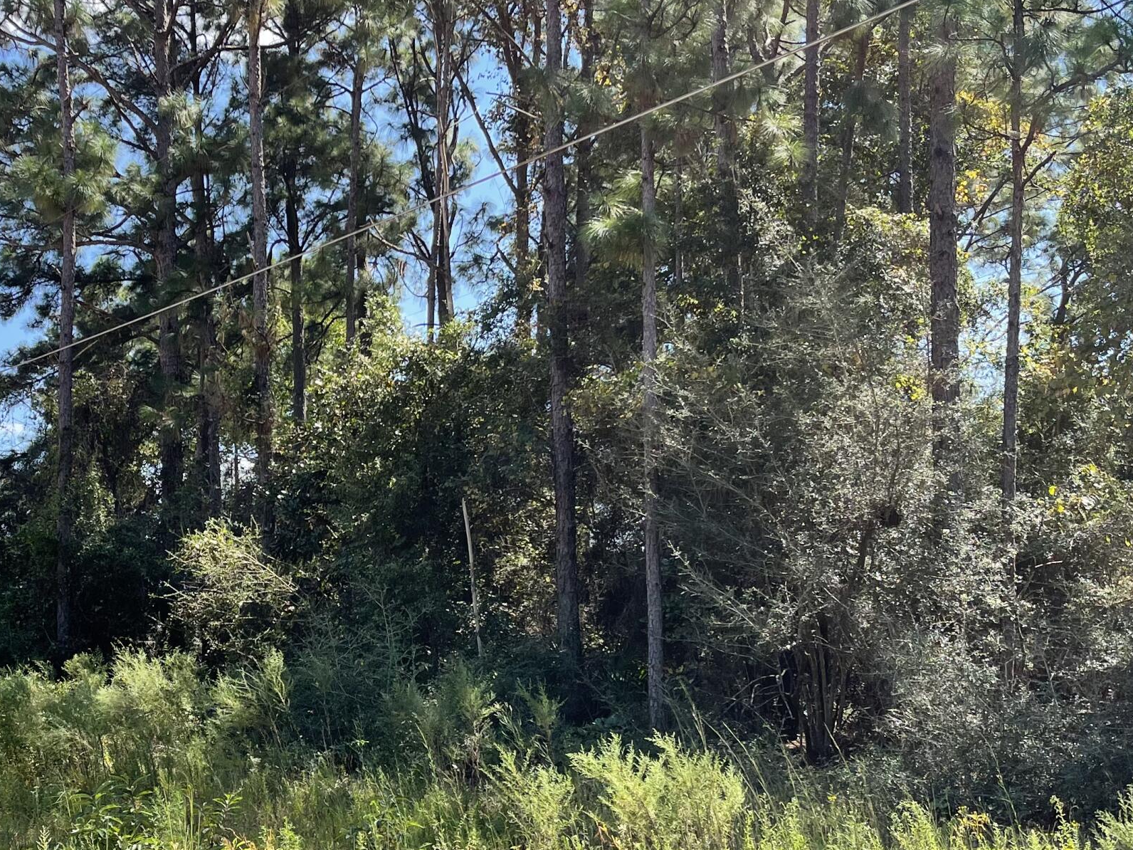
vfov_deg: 29.4
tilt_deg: +3.5
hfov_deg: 38.2
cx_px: 324
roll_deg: -0.1
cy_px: 582
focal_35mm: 49
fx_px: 1604
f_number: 1.6
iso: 32
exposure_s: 1/1642
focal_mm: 5.1
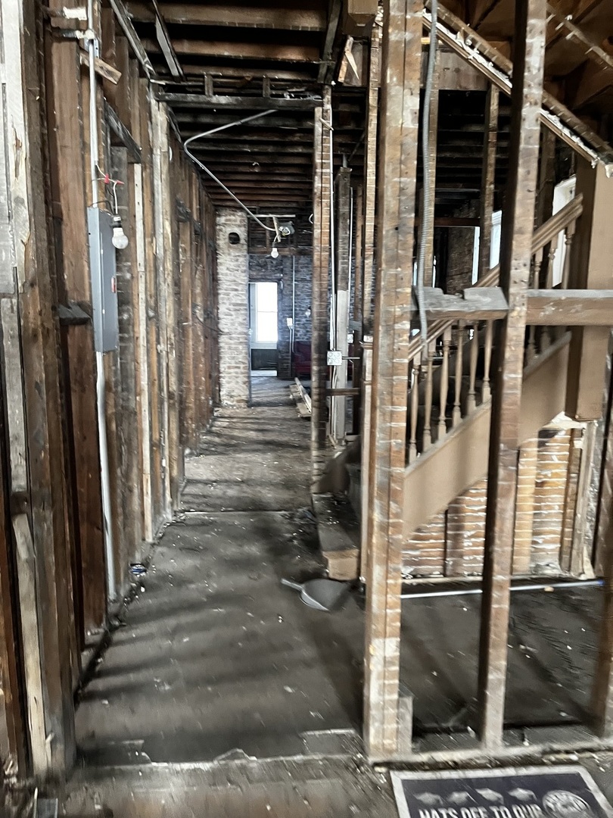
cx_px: 306
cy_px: 409
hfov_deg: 53.1
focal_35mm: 26
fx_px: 614
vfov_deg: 67.3
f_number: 1.6
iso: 500
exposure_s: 1/47
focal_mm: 5.1
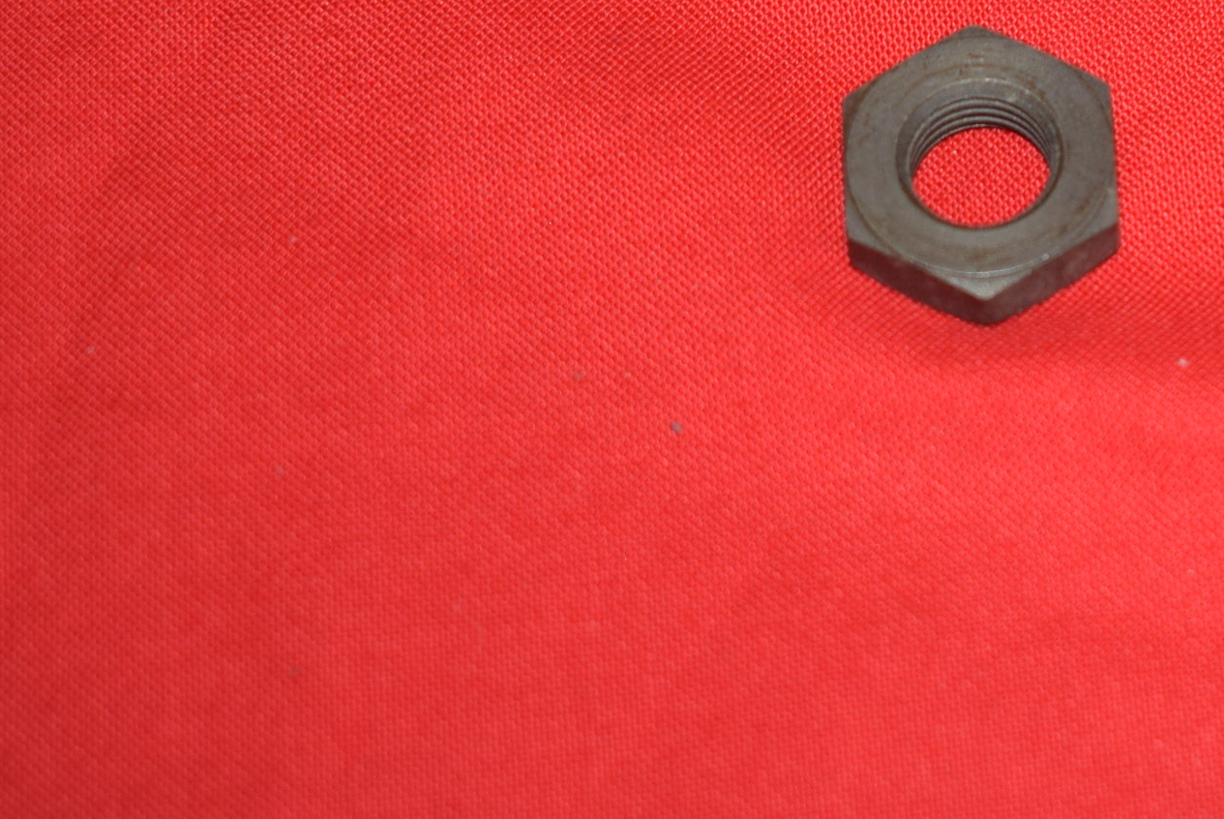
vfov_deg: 10.9
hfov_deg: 15.9
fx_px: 4226
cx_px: 1435
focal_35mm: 124
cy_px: -114
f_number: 5
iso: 320
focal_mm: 35
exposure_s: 1/40
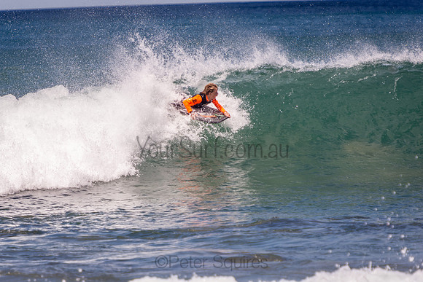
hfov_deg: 4.9
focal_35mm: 420
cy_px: 141
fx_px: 4936
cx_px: 212
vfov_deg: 3.3
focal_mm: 280
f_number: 5.6
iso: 180
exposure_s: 1/1250
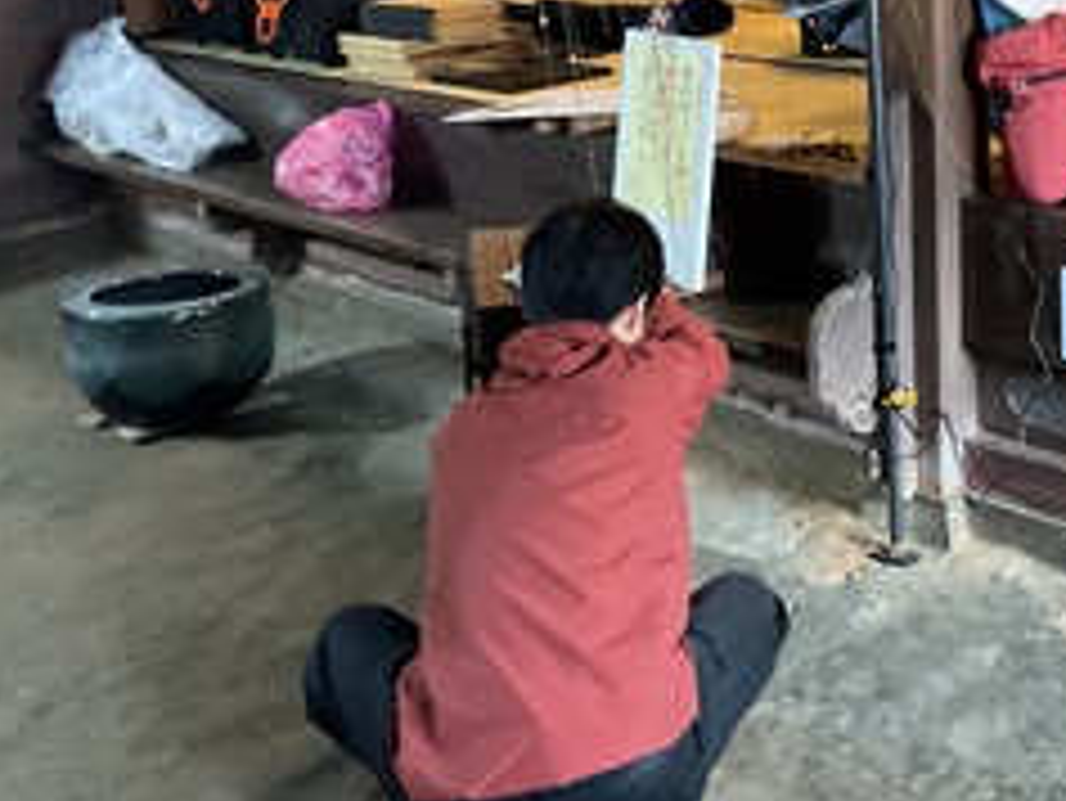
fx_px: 1510
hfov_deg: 37.2
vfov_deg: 29.2
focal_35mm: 49
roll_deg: +1.7
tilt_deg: -14.5
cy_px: 189
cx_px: 882
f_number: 1.8
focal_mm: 3
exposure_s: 1/30
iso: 400
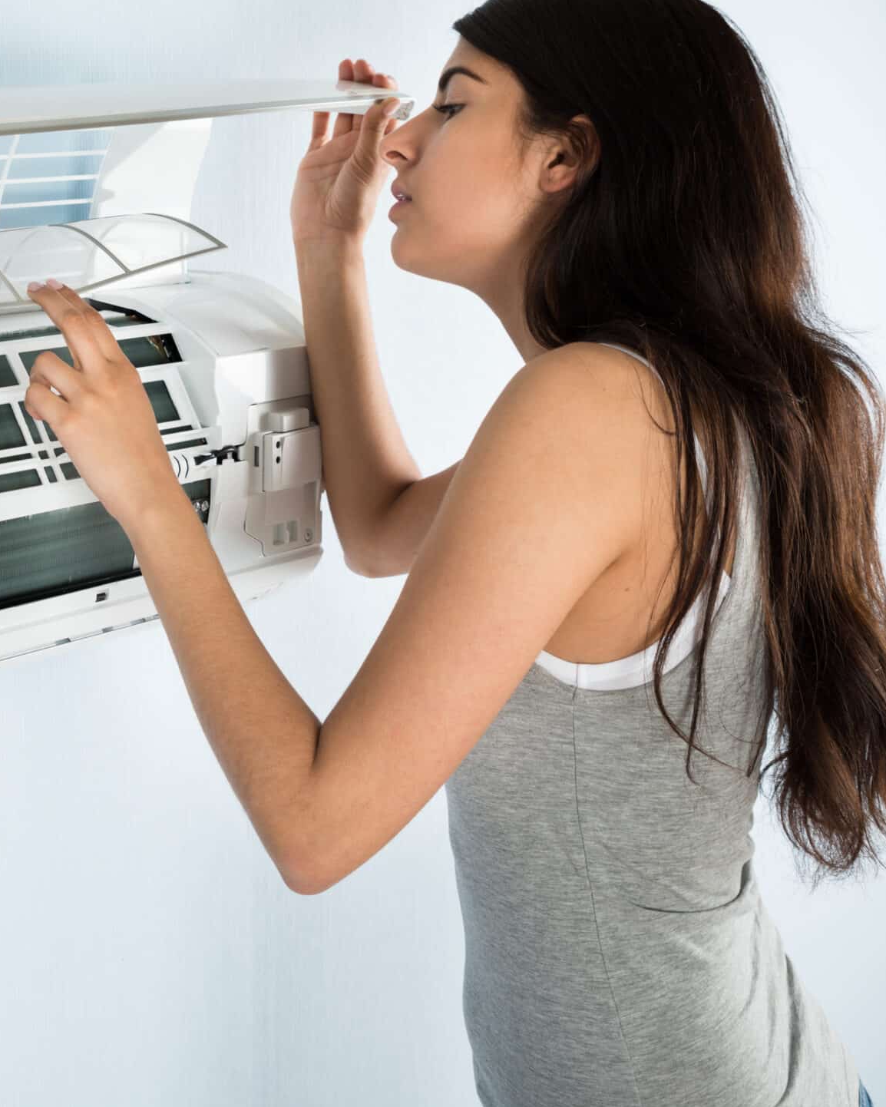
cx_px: 31
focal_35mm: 60
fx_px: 1966
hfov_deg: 24.4
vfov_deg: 31.4
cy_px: 495
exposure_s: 1/160
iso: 100
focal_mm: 36
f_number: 8
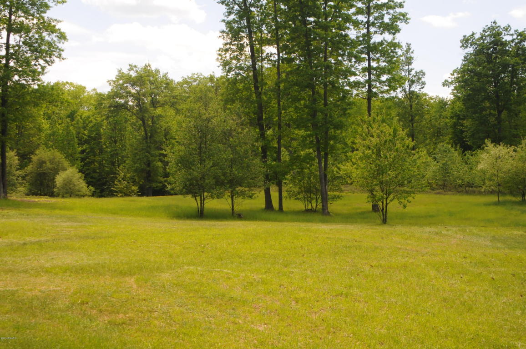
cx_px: 263
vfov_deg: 31.8
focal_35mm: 42
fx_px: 613
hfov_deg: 46.4
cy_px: 174
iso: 800
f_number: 10
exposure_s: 1/400
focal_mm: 28
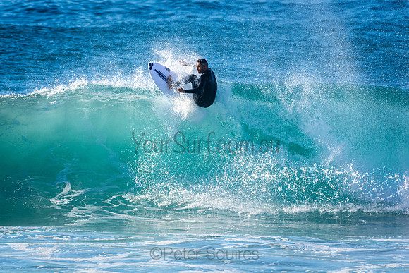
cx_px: 204
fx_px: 8522
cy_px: 136
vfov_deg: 1.8
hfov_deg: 2.7
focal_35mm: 750
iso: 450
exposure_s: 1/2000
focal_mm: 500
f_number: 5.6
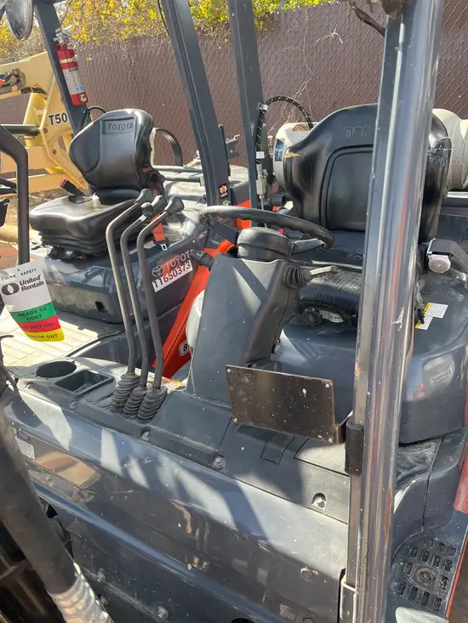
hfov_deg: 53.1
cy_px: 312
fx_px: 469
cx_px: 234
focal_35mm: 26
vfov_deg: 67.3
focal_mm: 5.1
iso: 50
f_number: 1.6
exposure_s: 1/347
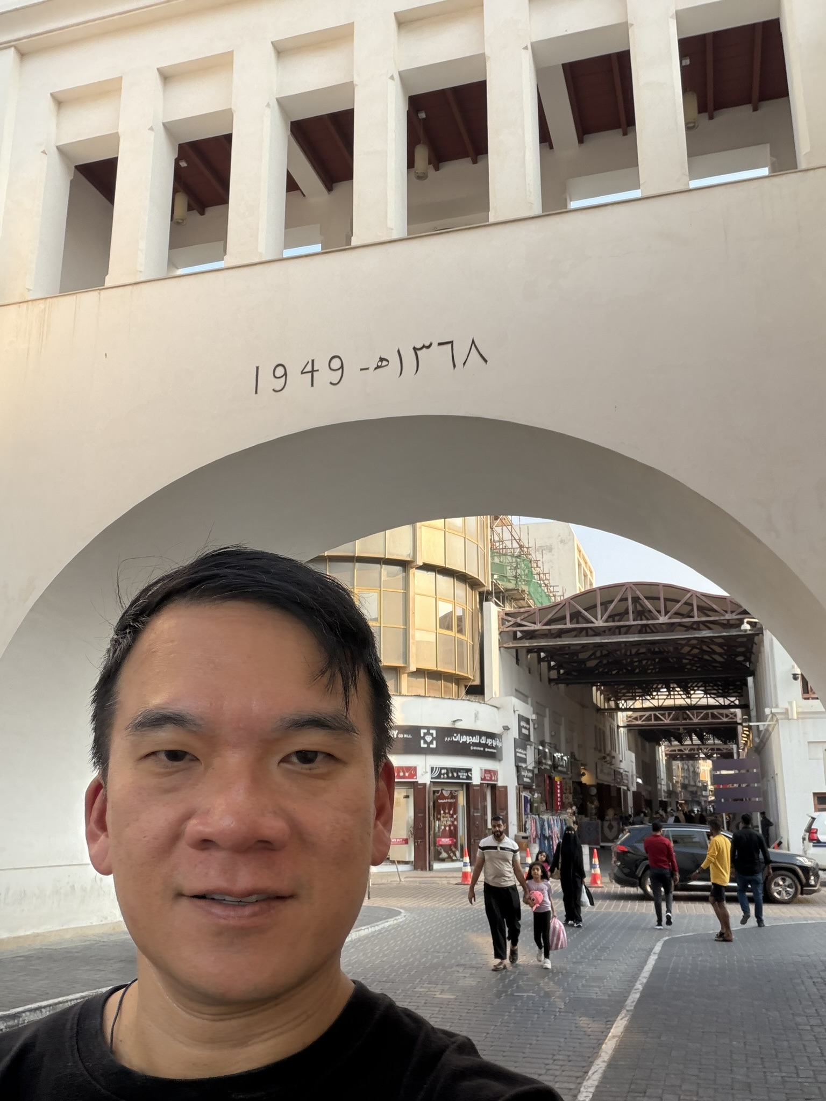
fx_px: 954
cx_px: 413
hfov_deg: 46.8
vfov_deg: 60.0
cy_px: 550
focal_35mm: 30
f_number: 1.9
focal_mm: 2.71
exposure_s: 1/174
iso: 32
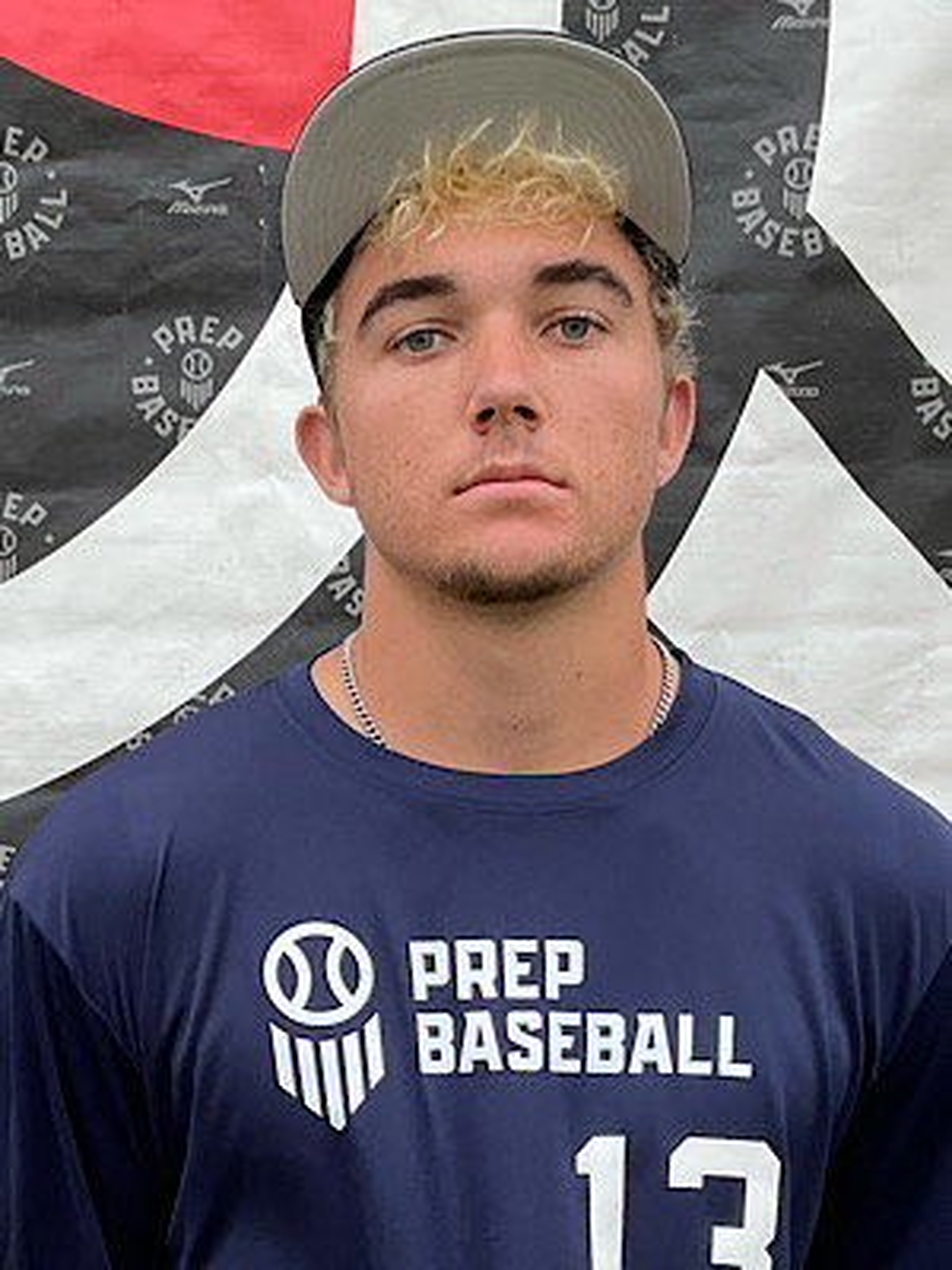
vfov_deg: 61.7
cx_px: 476
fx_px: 1063
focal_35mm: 29
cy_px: 635
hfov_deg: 48.2
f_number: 1.8
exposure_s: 1/245
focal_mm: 3
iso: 16
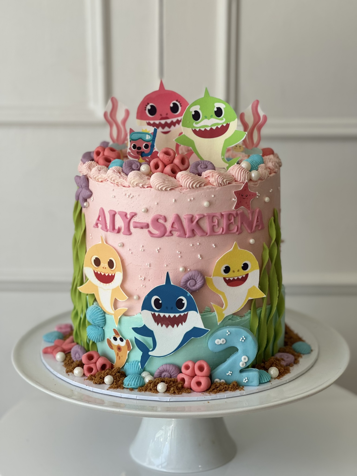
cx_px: 178
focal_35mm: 77
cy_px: 238
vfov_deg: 25.3
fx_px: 1059
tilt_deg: -13.3
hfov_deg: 19.1
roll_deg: -0.6
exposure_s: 1/121
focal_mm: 9
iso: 50
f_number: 2.8
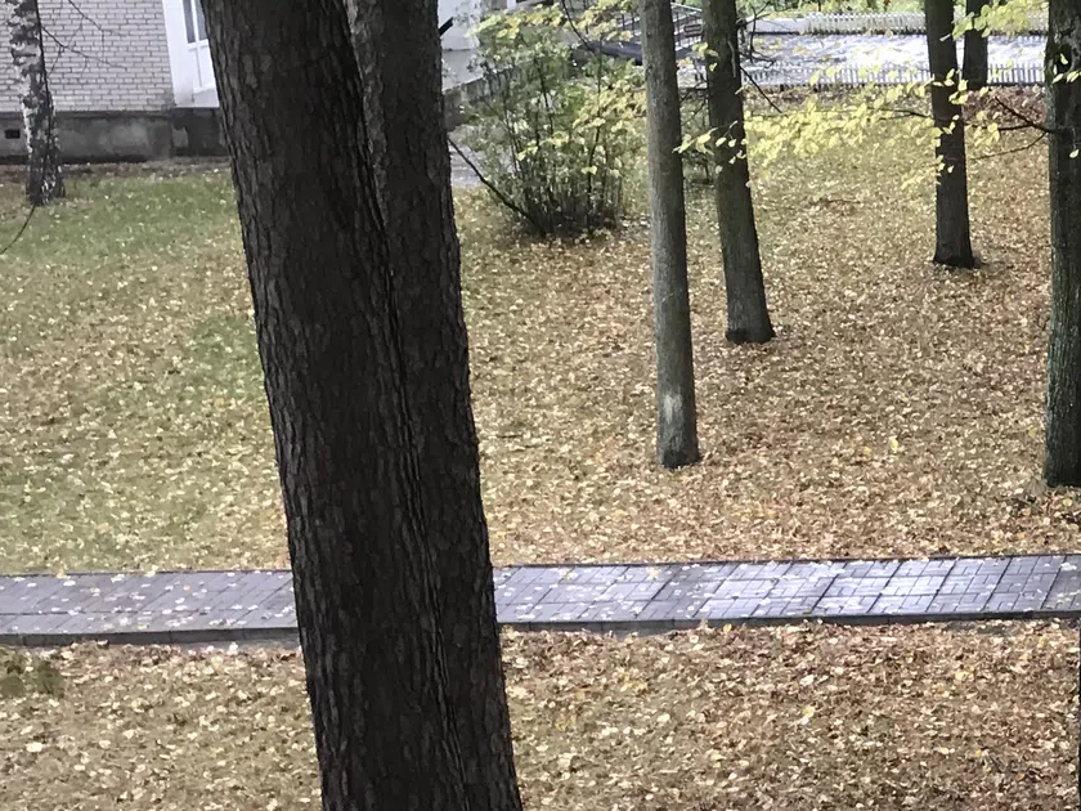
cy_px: 263
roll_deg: +0.5
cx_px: 1480
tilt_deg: -11.4
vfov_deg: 18.4
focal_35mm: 80
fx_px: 2498
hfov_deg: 21.6
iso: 32
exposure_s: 1/33
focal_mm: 3.99
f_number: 1.8
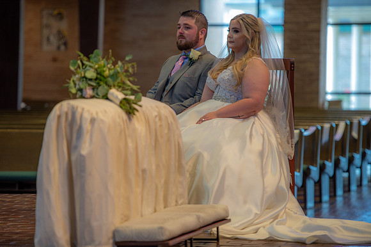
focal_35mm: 170
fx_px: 1751
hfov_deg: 12.1
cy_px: 124
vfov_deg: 8.1
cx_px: 186
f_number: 2.8
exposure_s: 1/125
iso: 1250
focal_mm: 170
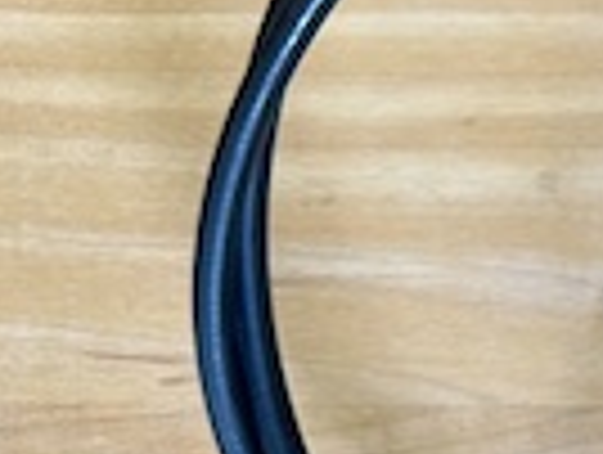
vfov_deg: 10.4
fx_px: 2495
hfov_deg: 11.1
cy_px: 405
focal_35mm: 143
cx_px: 1539
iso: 200
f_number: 1.78
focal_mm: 6.76
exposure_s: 1/120
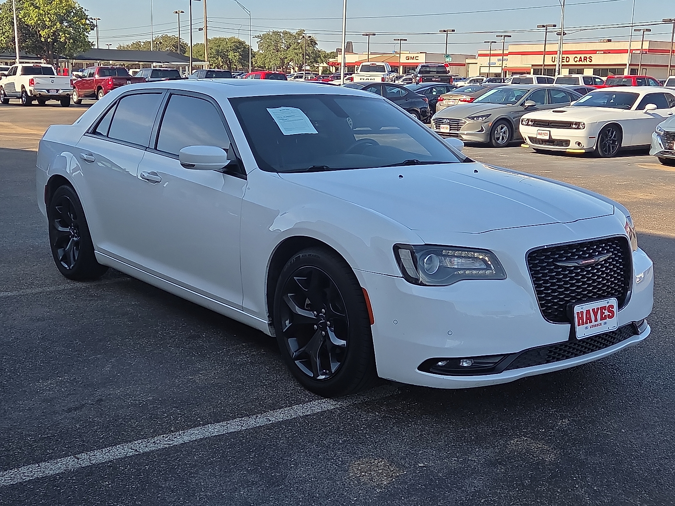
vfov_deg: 32.9
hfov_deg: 42.9
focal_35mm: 44
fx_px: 858
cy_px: 253
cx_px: 338
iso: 25
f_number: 1.8
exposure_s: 1/1000
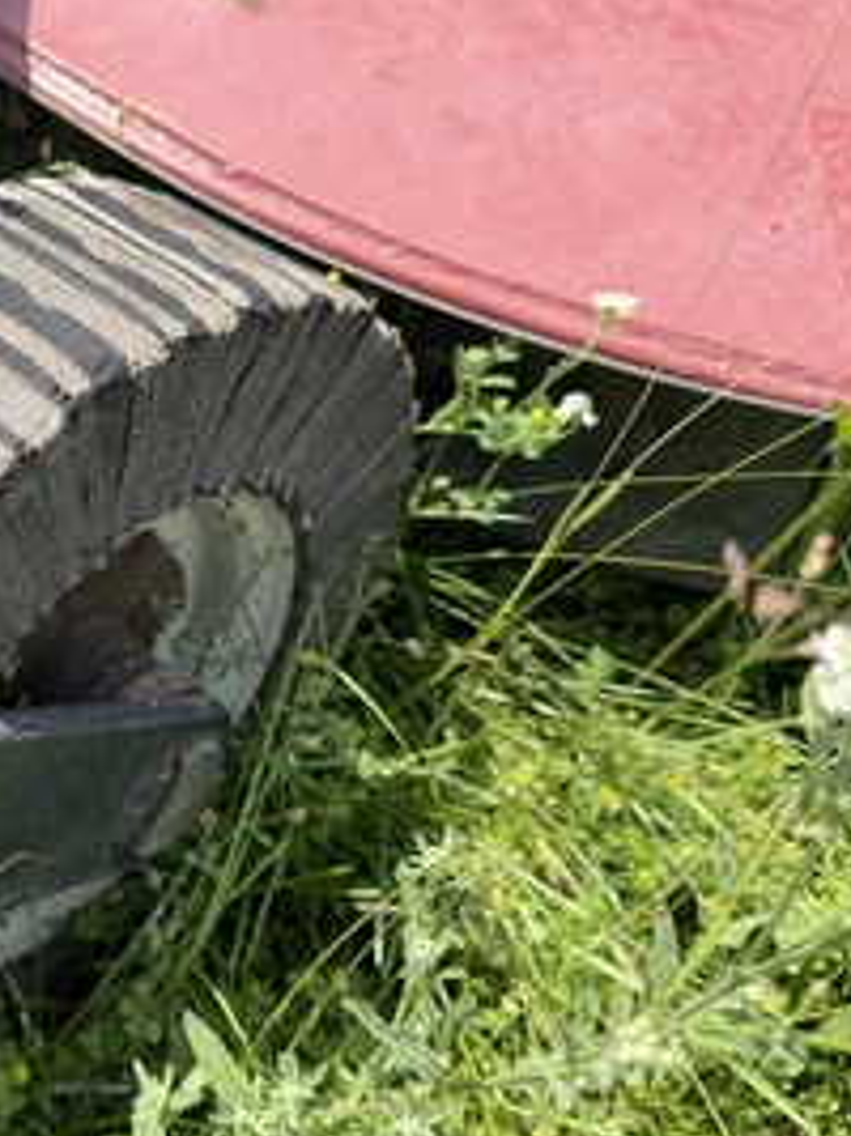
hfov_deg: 37.1
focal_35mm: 36
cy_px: 596
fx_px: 1181
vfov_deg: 51.4
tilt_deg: -55.6
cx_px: 89
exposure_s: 1/1901
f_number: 1.78
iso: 80
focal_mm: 6.76
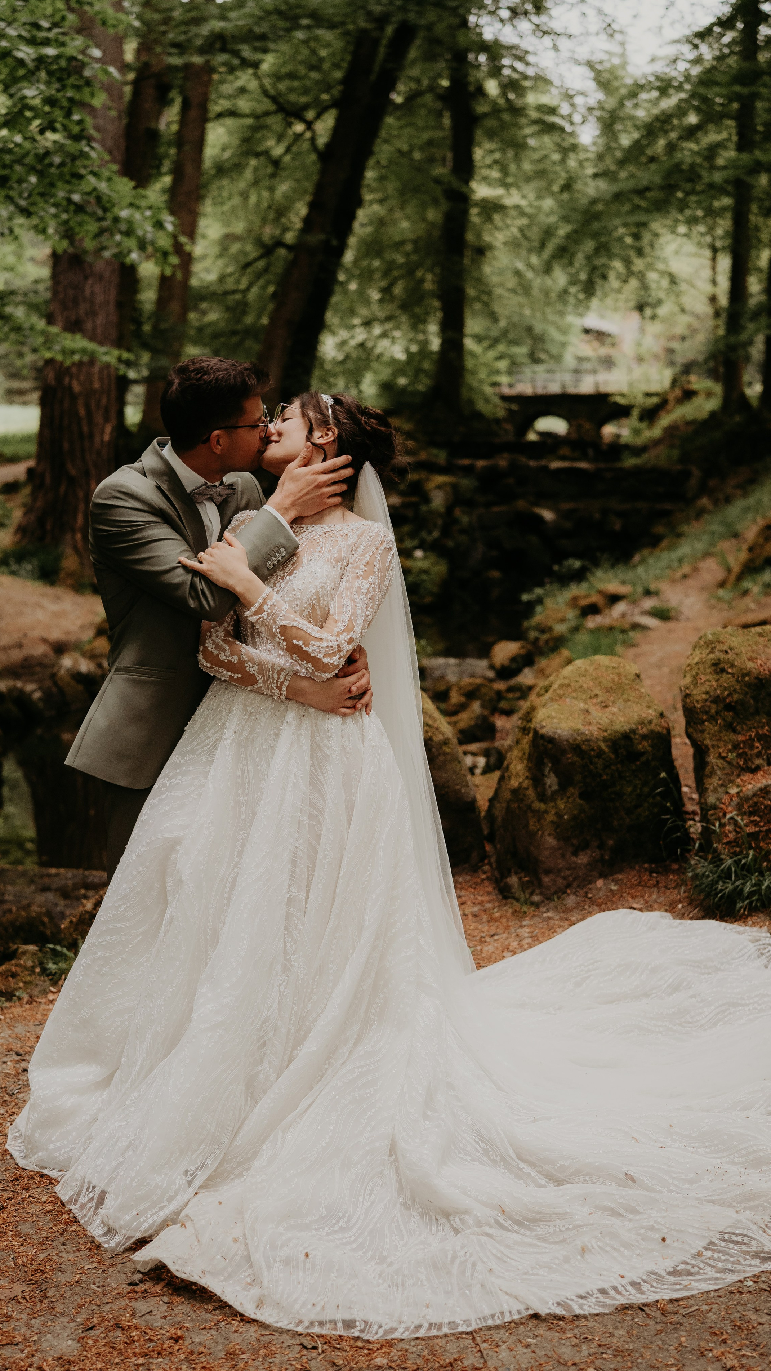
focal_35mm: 37
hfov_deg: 32.0
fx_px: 1345
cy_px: 687
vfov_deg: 54.0
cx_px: 351
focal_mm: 35
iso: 1600
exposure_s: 1/250
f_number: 2
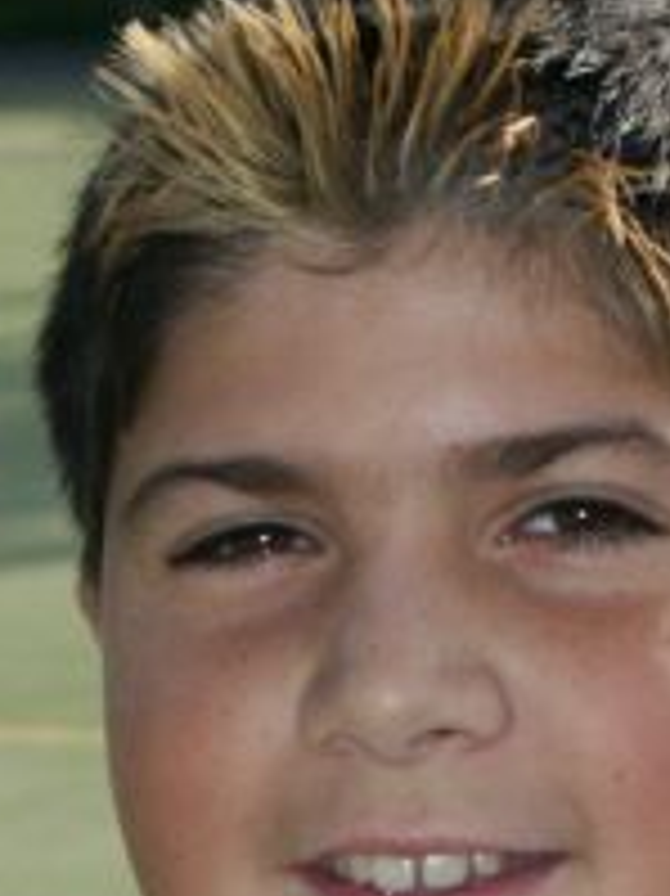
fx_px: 9688
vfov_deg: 5.3
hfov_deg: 4.0
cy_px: 799
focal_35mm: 375
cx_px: 463
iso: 200
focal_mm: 35.39
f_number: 4.5
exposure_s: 1/1500
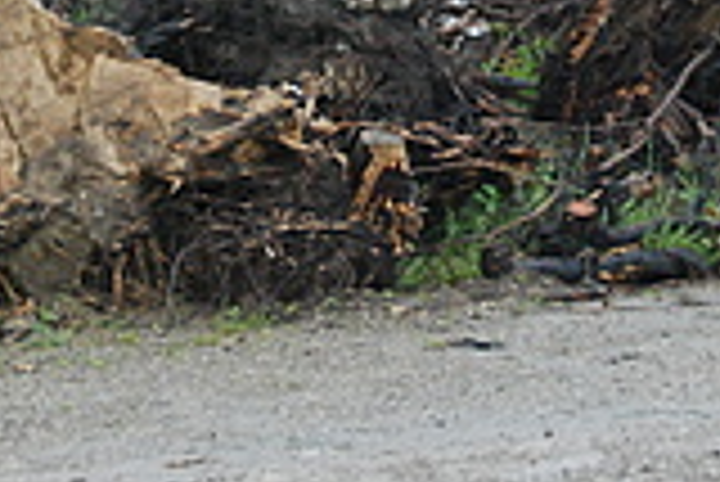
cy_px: -124
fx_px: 3743
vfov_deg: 7.3
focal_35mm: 187
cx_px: 317
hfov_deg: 11.0
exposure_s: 1/250
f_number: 8
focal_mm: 42
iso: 1250
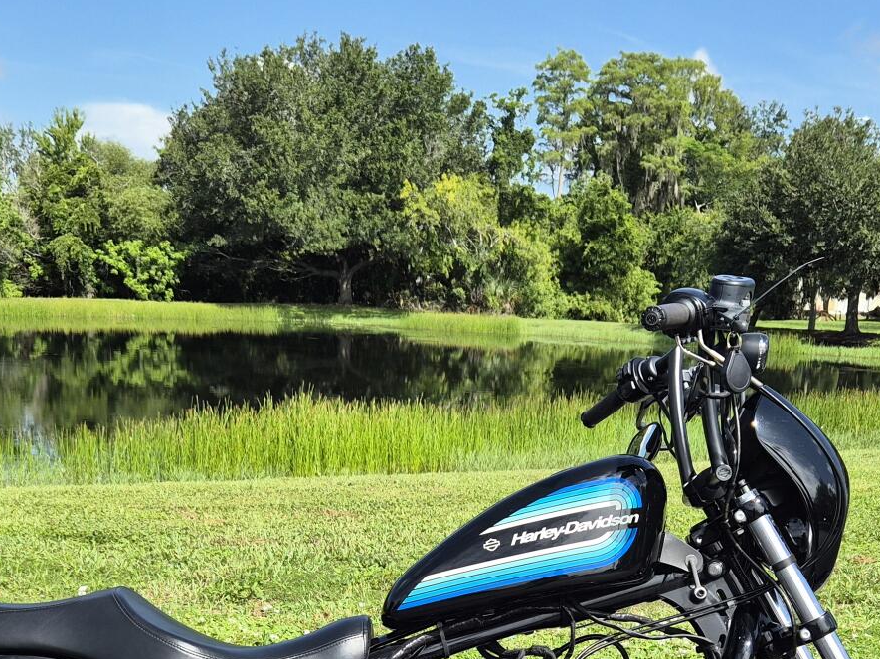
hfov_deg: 36.8
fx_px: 1321
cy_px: 692
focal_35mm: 52
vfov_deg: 26.2
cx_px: 408
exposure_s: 1/3880
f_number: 1.8
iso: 80
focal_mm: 5.4
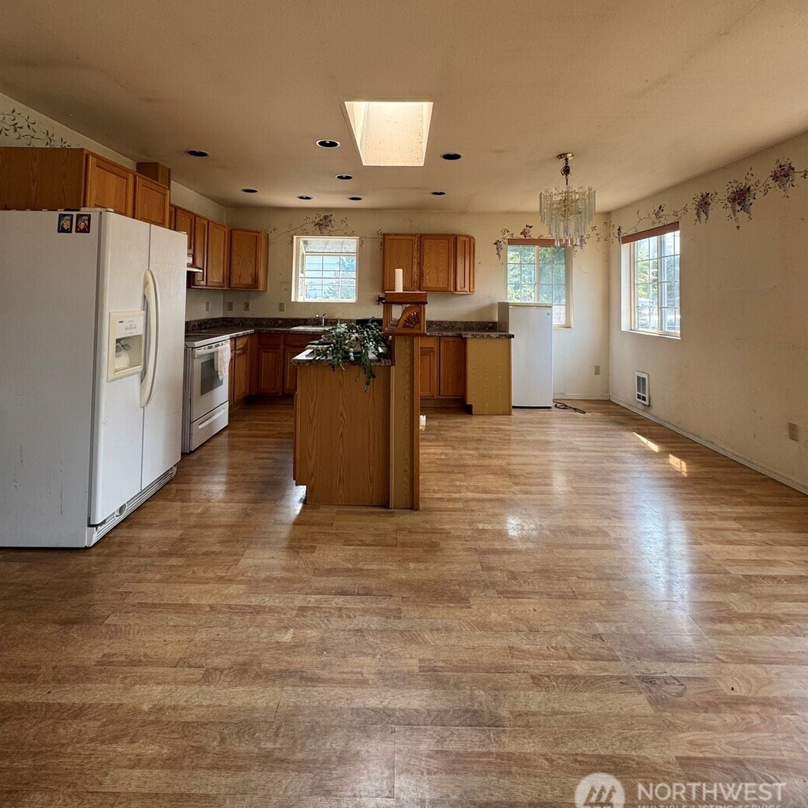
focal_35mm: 17
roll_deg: -0.7
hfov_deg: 84.0
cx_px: 394
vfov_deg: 81.5
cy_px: 278
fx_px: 449
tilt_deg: +2.9
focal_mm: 2.22
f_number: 2.2
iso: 64
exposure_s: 1/99
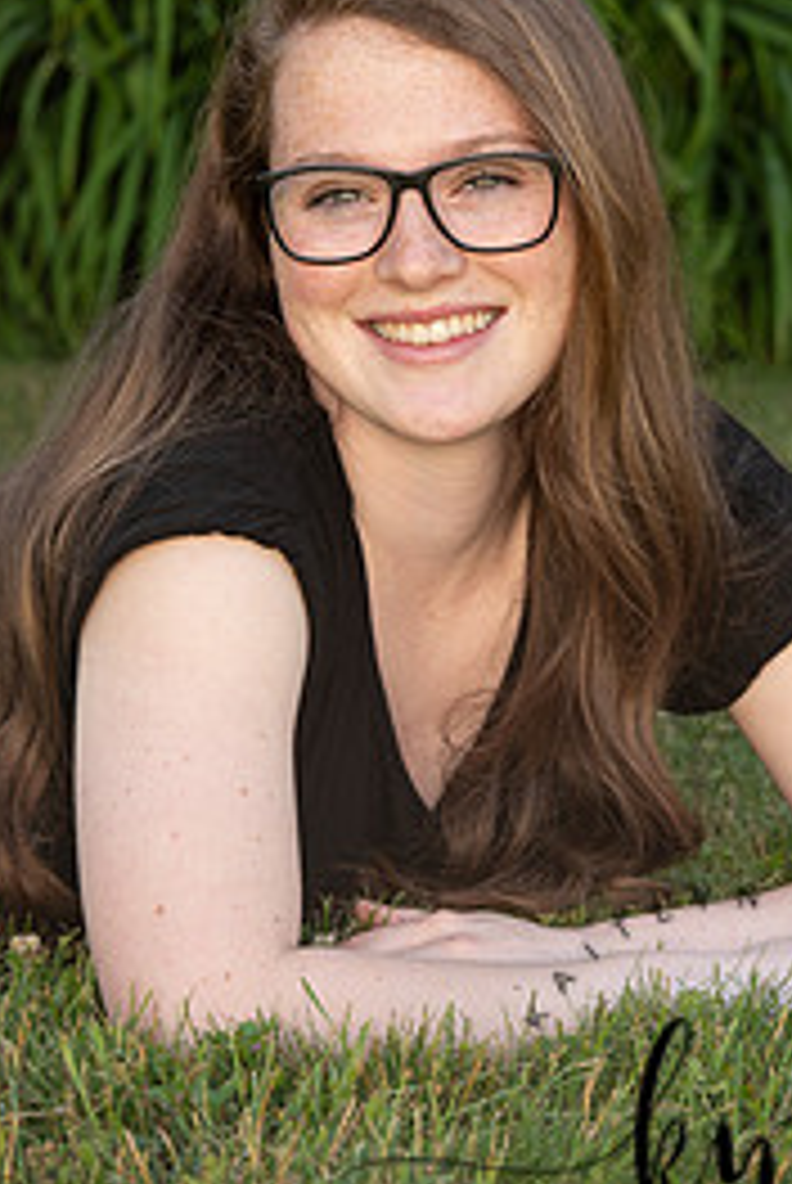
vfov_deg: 10.0
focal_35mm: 205
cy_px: 405
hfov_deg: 6.7
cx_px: 468
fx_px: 6747
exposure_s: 1/200
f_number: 7.1
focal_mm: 120
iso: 400
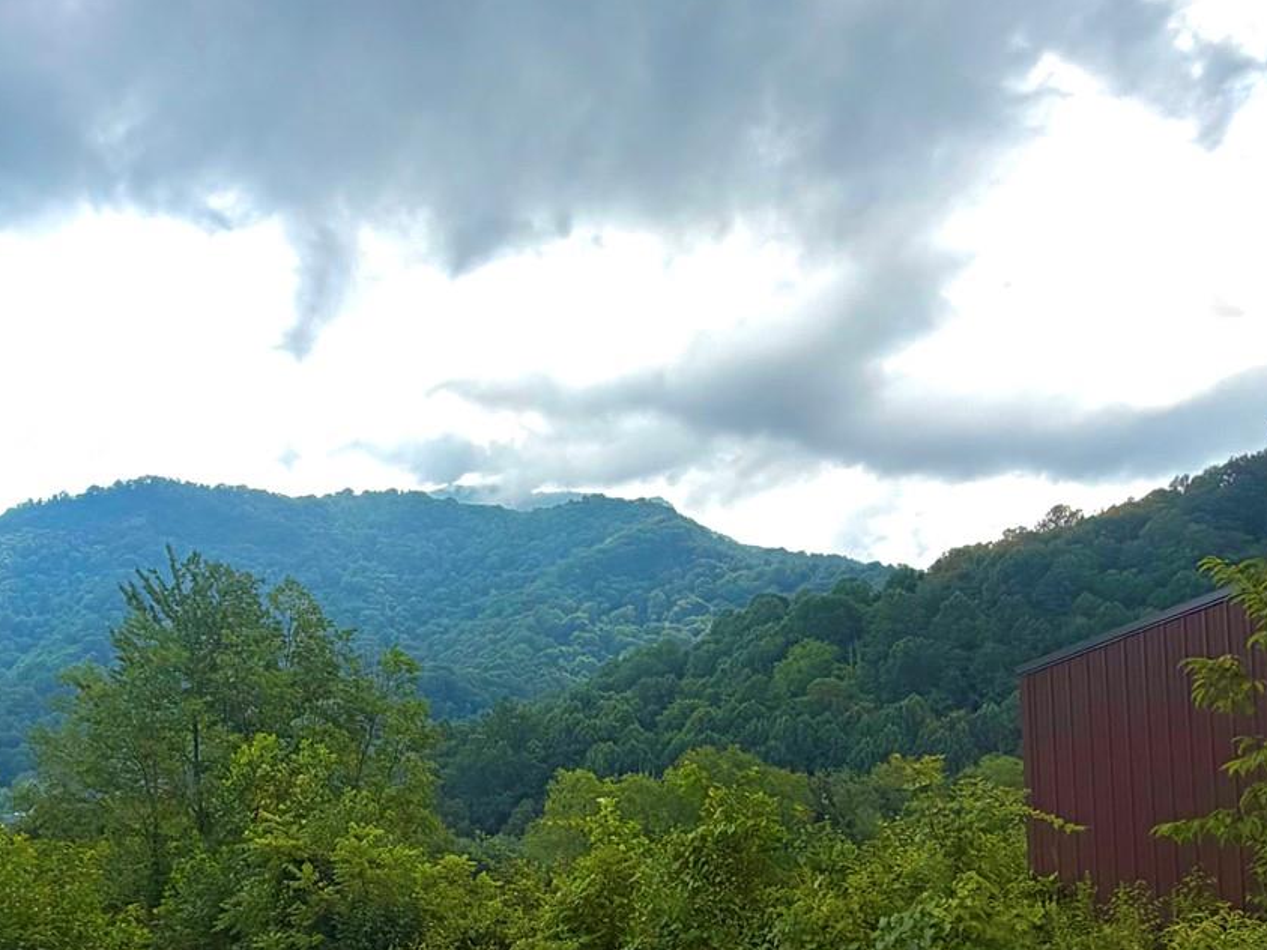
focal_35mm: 34
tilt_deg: +4.1
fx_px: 1244
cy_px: 666
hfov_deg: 52.1
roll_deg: +0.9
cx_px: 350
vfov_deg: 41.0
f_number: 2.2
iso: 20
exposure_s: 1/876
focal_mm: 2.22
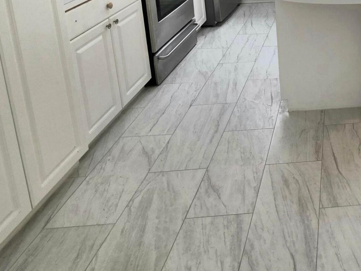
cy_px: -51
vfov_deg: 34.1
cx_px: 370
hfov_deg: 44.8
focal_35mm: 34
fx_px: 355
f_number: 1.9
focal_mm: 2.2
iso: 25
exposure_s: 1/120
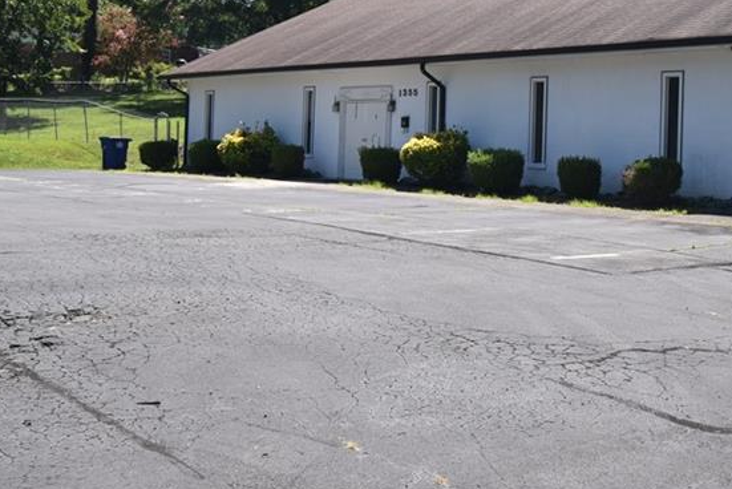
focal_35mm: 52
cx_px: 539
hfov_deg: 37.3
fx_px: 1058
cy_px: 130
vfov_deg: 25.7
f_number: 14
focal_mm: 28
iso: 1250
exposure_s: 1/800
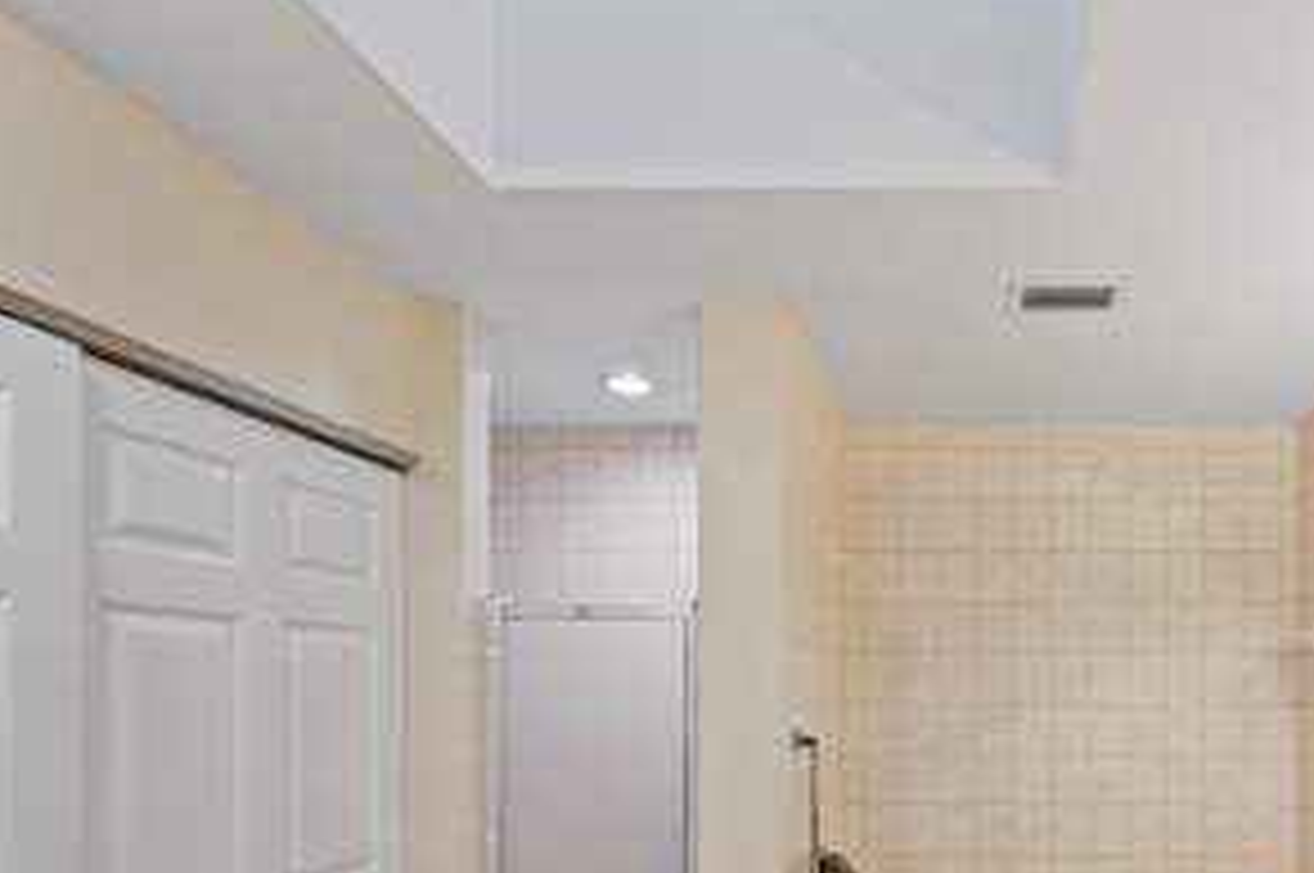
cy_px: 695
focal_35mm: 23
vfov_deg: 51.6
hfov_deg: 70.9
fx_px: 839
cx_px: 990
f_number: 9
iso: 250
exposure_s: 1/10
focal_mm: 14
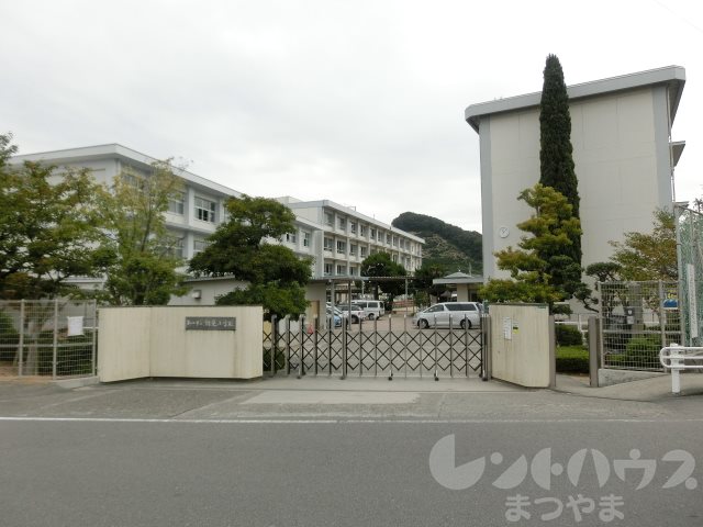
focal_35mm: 24
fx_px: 487
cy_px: 264
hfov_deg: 71.6
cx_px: 352
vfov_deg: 56.8
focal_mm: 4.24
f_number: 3
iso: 80
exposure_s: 1/640
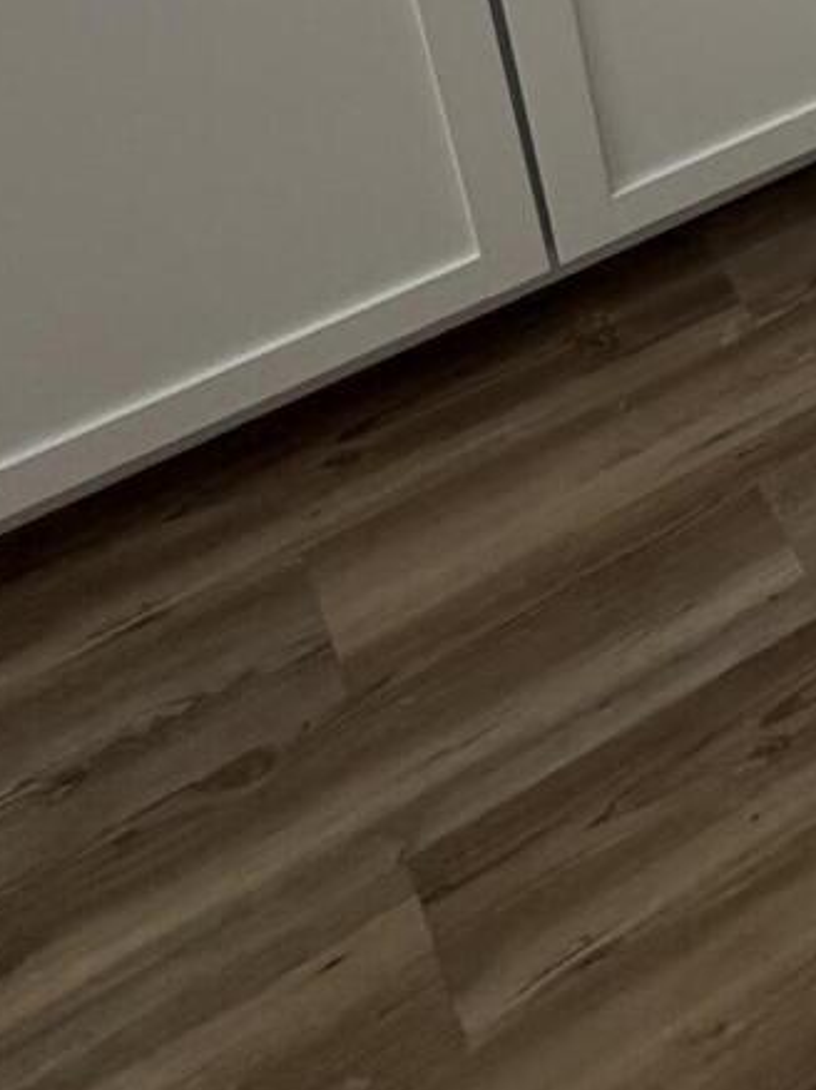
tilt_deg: -27.3
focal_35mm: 64
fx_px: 2014
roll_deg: -4.7
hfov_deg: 17.7
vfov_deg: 24.7
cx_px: 1530
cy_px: -463
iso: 200
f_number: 2.2
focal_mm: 2.22
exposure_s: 1/120
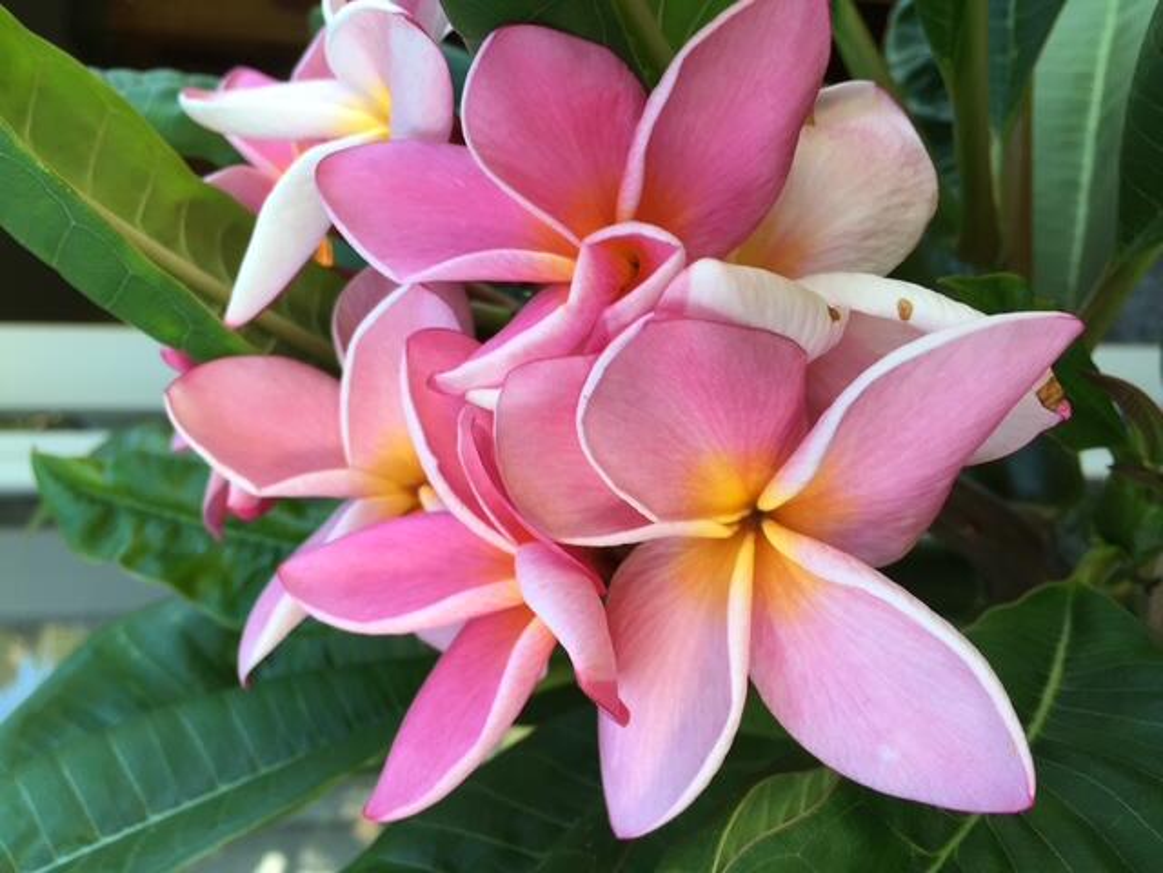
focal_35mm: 29
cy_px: 436
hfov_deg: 61.7
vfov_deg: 48.2
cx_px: 582
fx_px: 974
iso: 40
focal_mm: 4.15
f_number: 2.2
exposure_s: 1/60
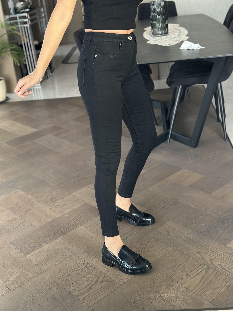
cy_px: 156
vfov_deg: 39.7
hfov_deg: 30.3
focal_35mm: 48
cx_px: 116
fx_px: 431
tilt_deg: -32.8
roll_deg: +7.7
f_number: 1.78
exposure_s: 1/40
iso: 640
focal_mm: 6.86
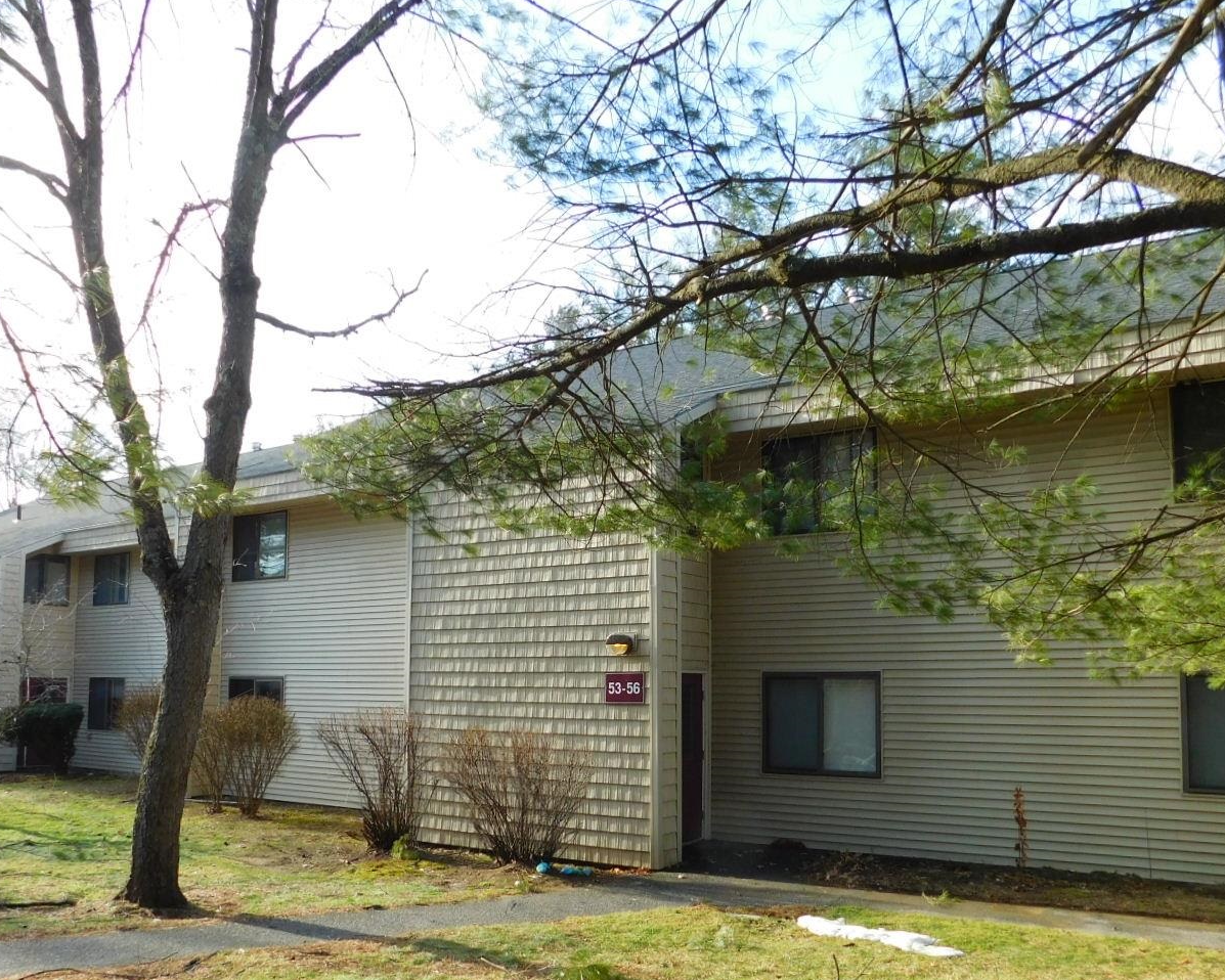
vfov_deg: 48.1
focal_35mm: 30
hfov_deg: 58.8
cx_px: 594
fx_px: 1088
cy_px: 610
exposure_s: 1/320
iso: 125
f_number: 3
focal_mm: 4
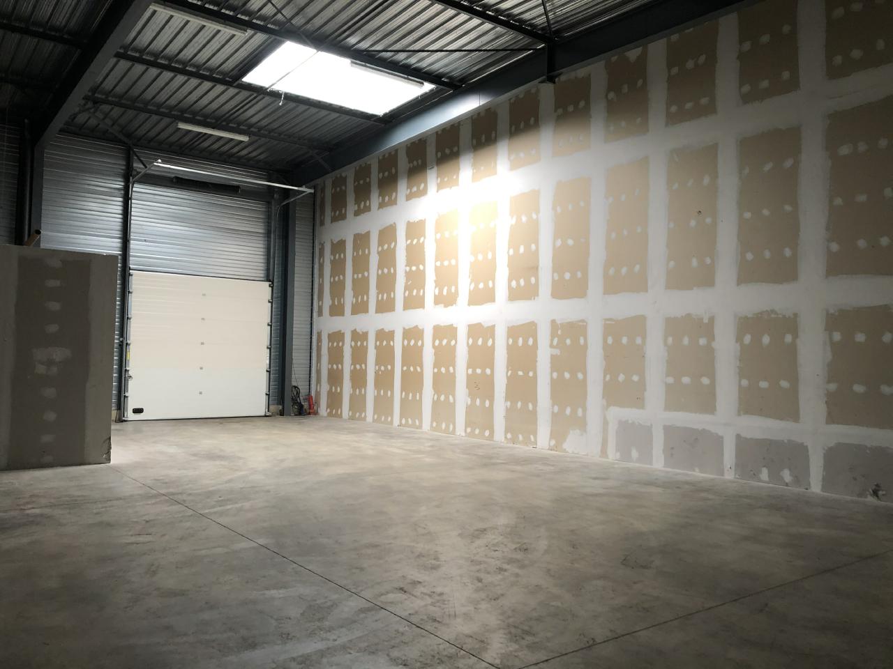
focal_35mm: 28
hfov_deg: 63.4
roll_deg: -2.1
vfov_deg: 49.7
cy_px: 334
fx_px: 722
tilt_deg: +3.3
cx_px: 446
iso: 40
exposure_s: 1/20
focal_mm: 3.99
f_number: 1.8
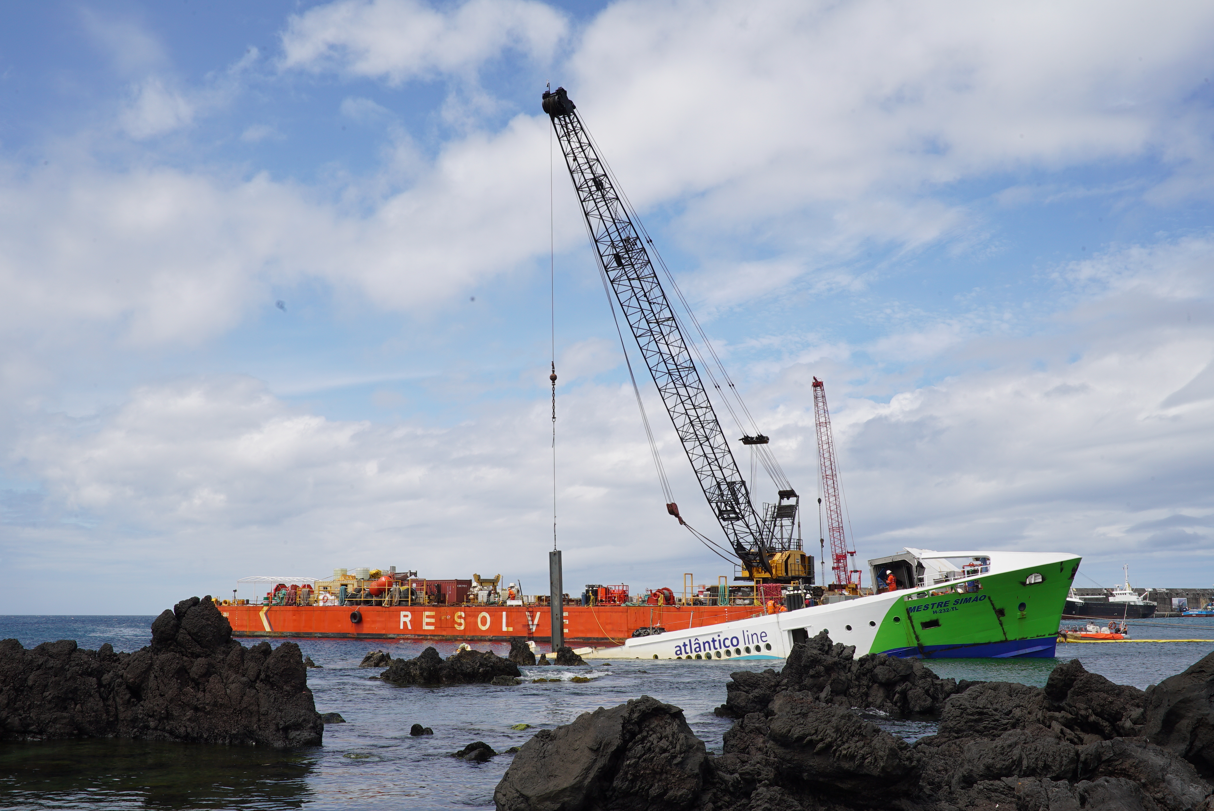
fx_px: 1181
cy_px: 406
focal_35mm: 35
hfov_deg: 54.4
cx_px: 607
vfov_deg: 37.9
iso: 125
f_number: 22
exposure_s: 1/60
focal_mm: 35
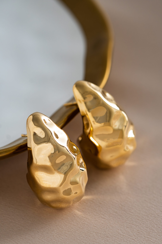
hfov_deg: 9.1
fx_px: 1012
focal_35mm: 150
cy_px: 122
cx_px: 81
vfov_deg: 13.7
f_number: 5.6
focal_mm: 100
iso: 200
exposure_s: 1/100
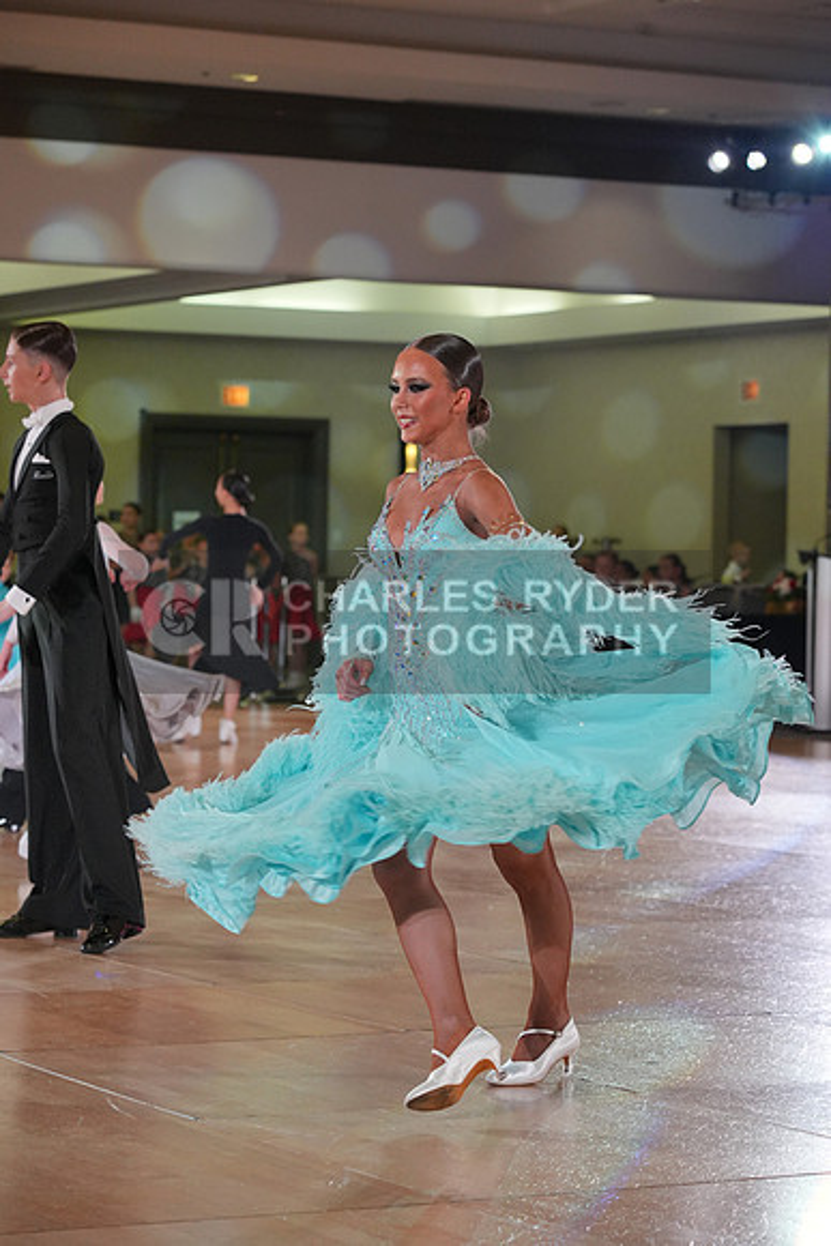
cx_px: 416
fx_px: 3633
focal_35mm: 105
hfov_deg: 13.0
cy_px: 623
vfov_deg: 19.5
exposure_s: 1/400
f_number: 5.6
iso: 3200
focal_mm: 105
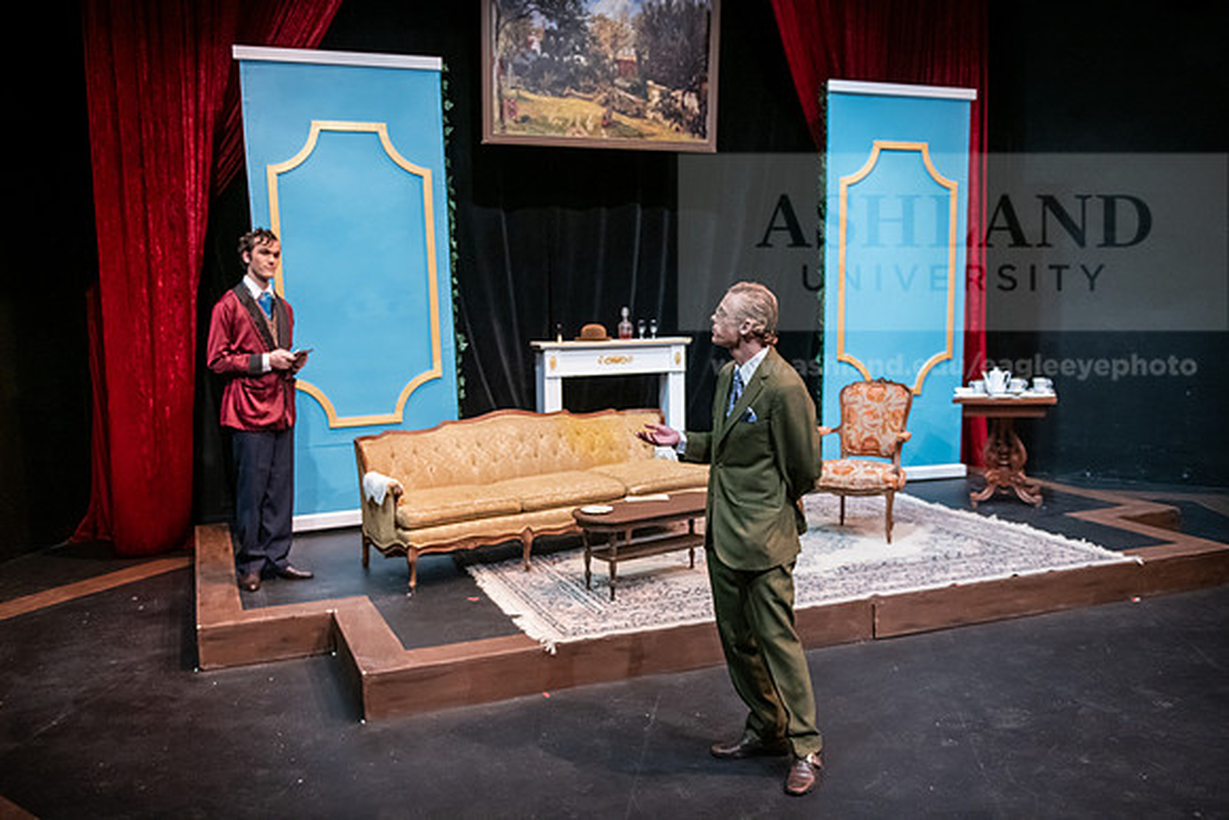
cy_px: 410
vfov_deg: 41.1
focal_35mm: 32
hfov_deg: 58.7
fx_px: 1093
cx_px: 614
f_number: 2.8
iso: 3200
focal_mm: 32
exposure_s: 1/200
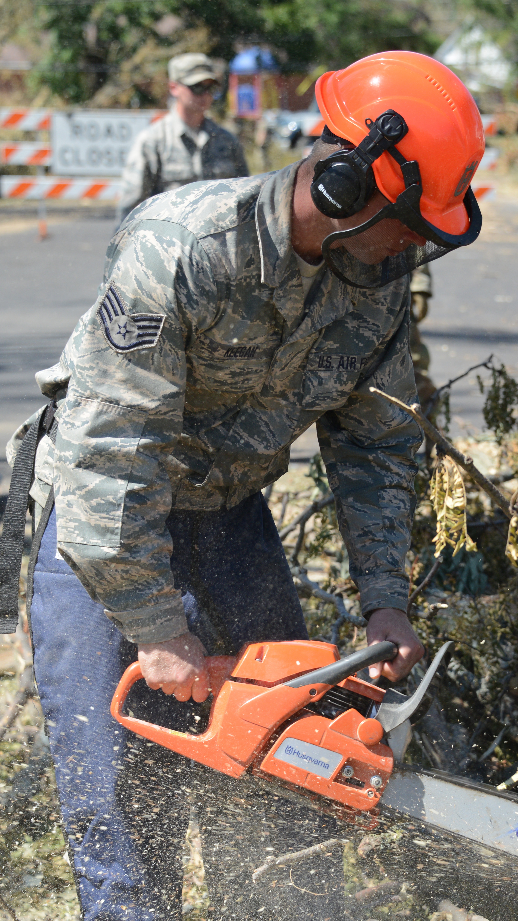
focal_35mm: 134
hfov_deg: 9.0
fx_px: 3272
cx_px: 477
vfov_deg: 16.0
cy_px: 460
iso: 400
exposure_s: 1/1000
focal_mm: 85
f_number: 5.6
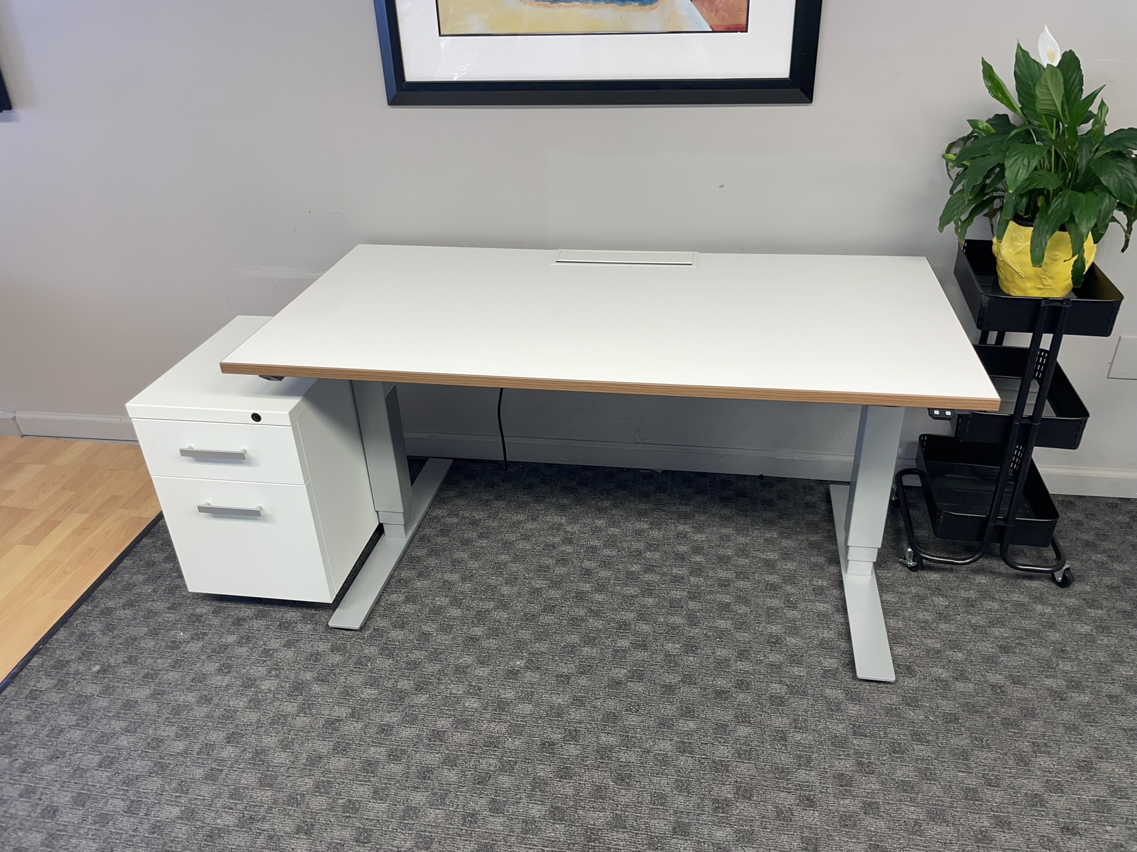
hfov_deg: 67.3
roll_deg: +2.9
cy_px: 426
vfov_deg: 53.1
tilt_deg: -29.2
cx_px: 568
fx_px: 854
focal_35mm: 26
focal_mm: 4.2
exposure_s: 1/26
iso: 32
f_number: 1.6
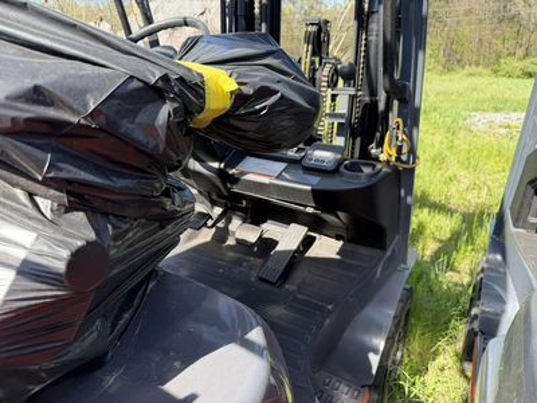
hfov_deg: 71.6
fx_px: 372
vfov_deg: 56.8
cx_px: 268
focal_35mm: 24
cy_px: 202
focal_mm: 6.76
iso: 80
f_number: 1.78
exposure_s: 1/665
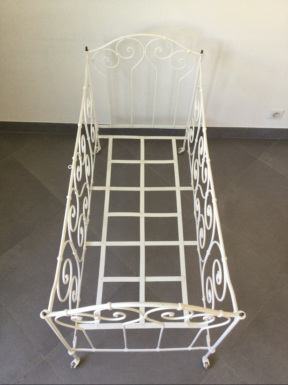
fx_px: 344
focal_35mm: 31
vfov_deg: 58.4
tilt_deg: -54.7
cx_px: 144
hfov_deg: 45.4
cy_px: 192
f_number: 2.4
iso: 50
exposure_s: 1/33
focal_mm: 3.3
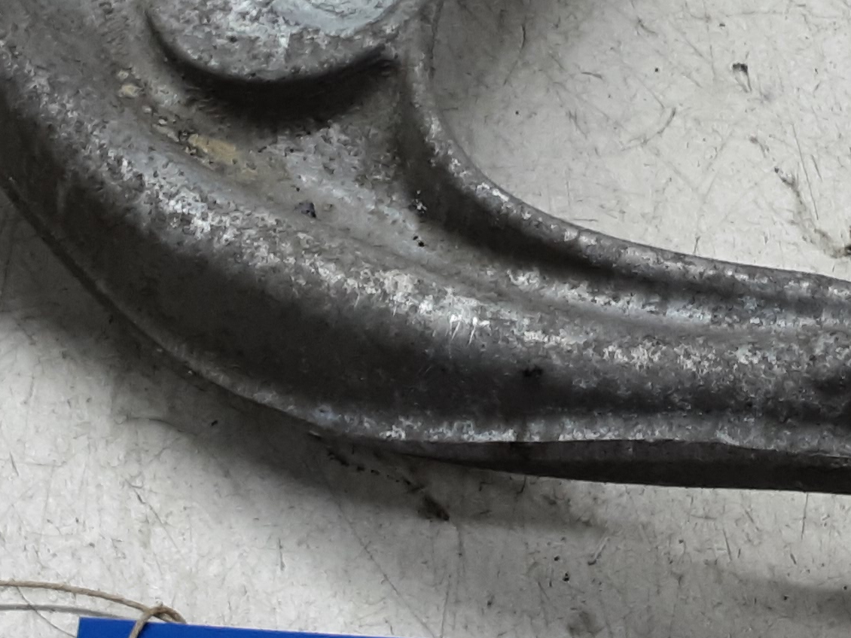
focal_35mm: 78
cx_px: 282
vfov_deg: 18.8
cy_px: 161
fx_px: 1917
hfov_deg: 24.9
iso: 64
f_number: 1.9
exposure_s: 1/50
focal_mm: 2.91
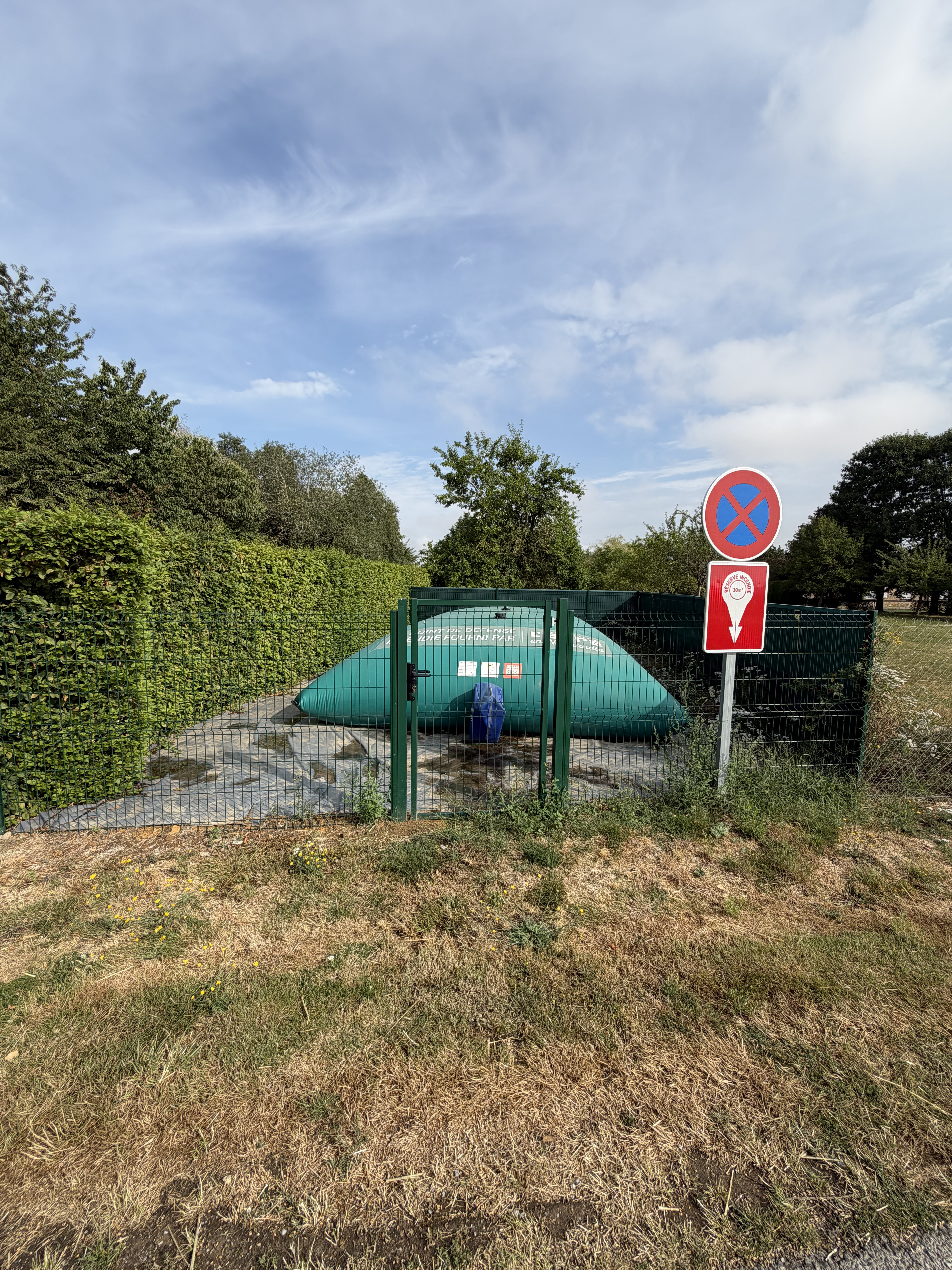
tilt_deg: -6.0
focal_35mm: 14
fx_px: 513
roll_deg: -0.6
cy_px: 635
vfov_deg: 102.1
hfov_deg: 85.7
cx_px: 476
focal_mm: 2.22
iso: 20
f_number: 2.2
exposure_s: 1/914
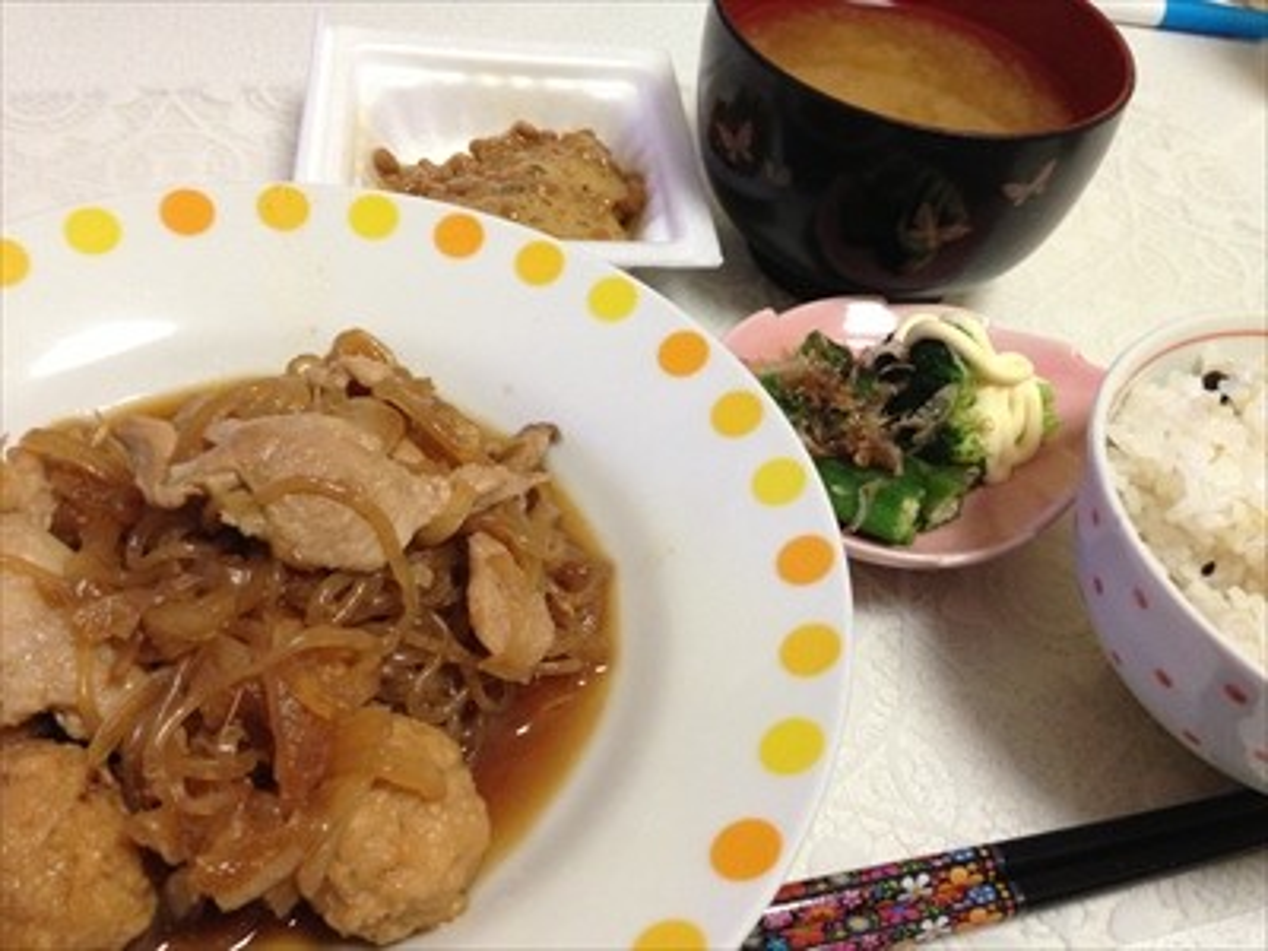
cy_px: 476
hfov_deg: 55.4
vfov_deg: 42.9
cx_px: 634
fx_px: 1209
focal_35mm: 33
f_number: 2.4
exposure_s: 1/20
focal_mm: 4.13
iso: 320
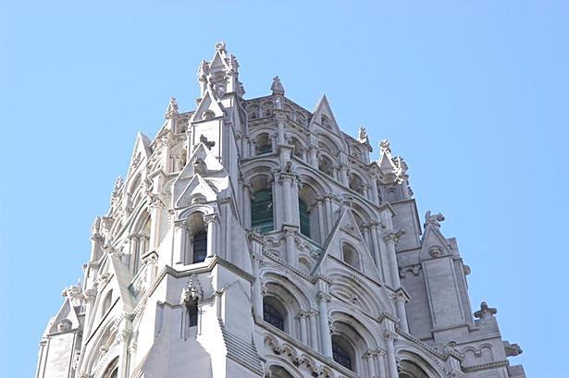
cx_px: 284
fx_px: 2369
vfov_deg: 9.1
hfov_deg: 13.7
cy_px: 189
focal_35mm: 150
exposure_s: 1/60
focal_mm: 100
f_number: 6.7
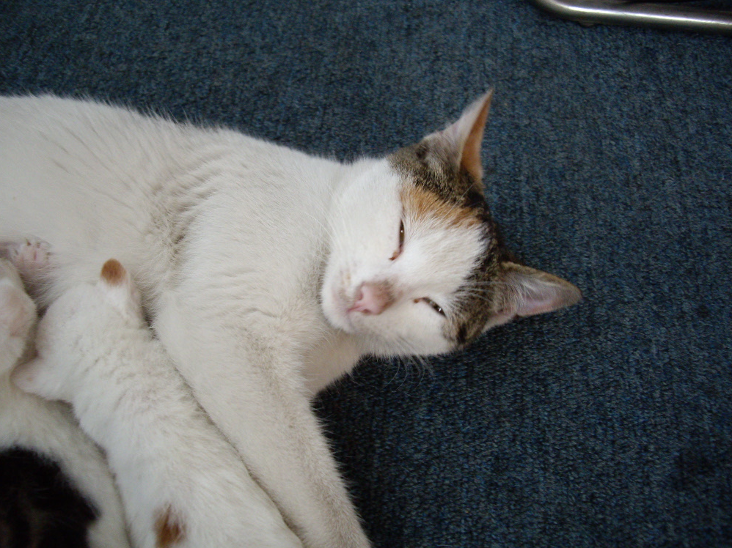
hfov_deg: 47.9
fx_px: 825
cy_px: 277
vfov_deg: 36.8
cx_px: 366
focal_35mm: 39
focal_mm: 7.9
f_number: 2.8
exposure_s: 1/30
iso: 400
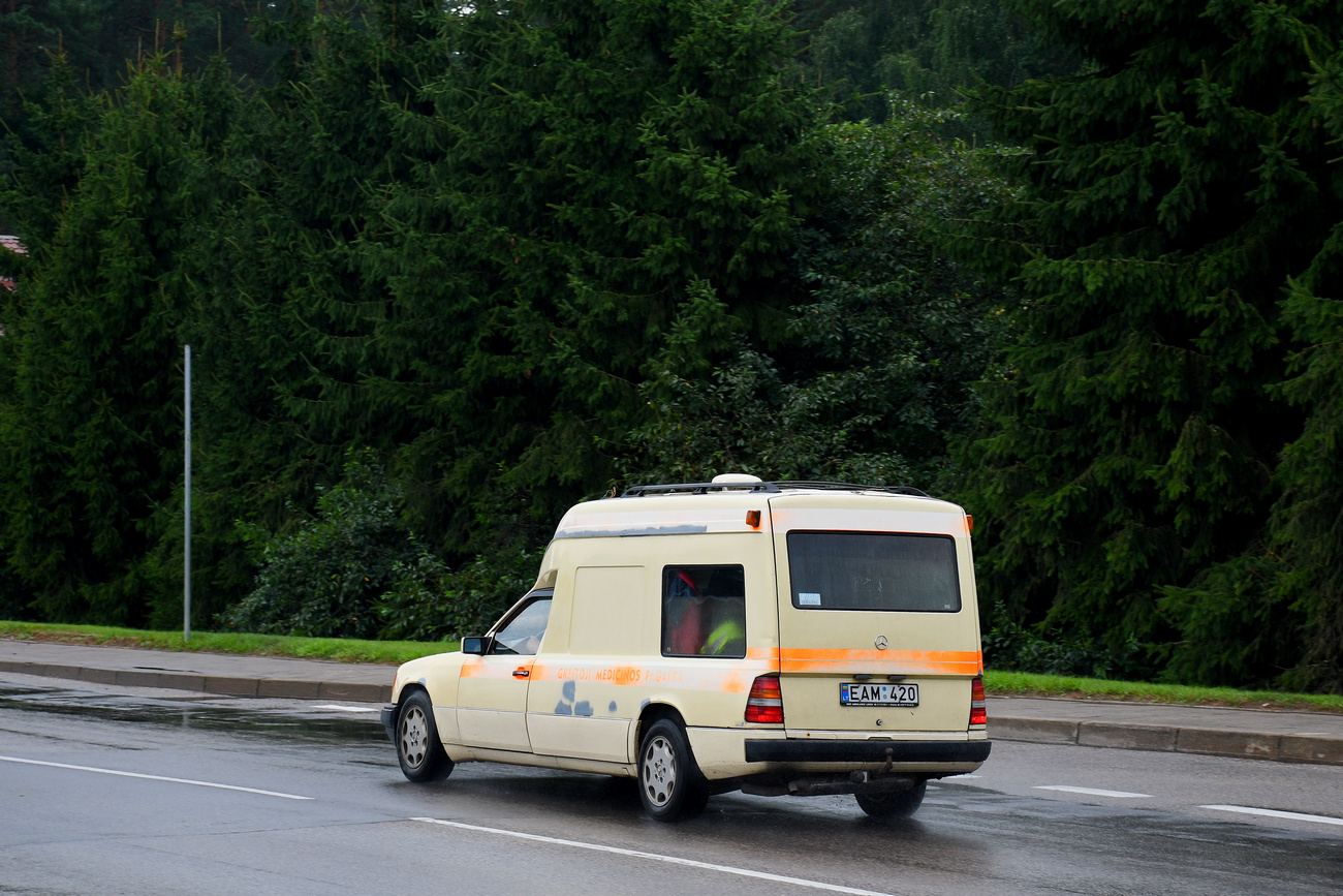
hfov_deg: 22.6
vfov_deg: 15.2
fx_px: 3358
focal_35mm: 90
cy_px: 448
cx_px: 672
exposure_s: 1/400
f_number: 6.3
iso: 400
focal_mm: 60
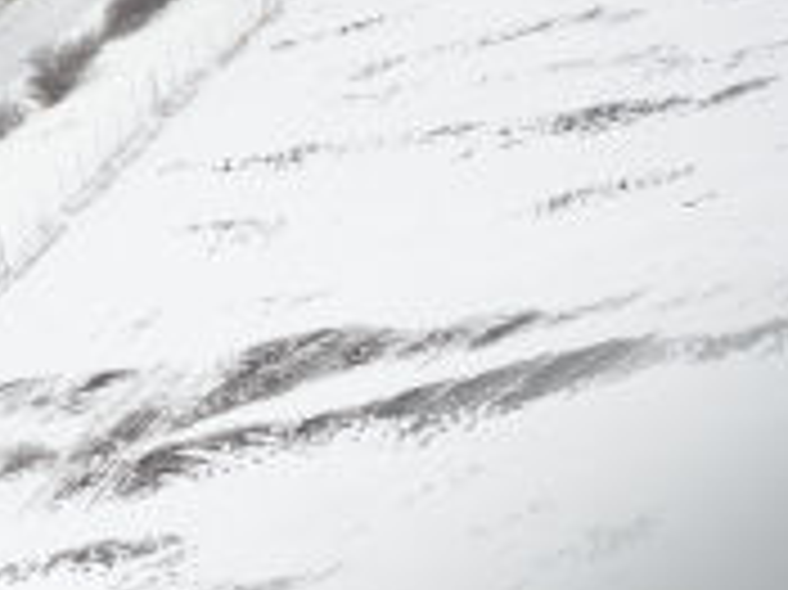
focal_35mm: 346
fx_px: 7871
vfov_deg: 4.3
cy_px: 0
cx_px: -158
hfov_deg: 5.7
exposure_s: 1/8000
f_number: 2.8
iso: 400
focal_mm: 140
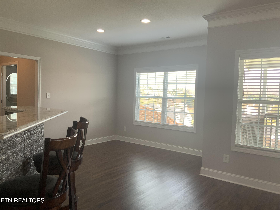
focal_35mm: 29
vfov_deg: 48.2
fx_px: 235
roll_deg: -1.5
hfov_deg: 61.7
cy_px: 105
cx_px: 140
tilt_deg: -0.7
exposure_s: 1/120
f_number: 1.8
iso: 64
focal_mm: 3
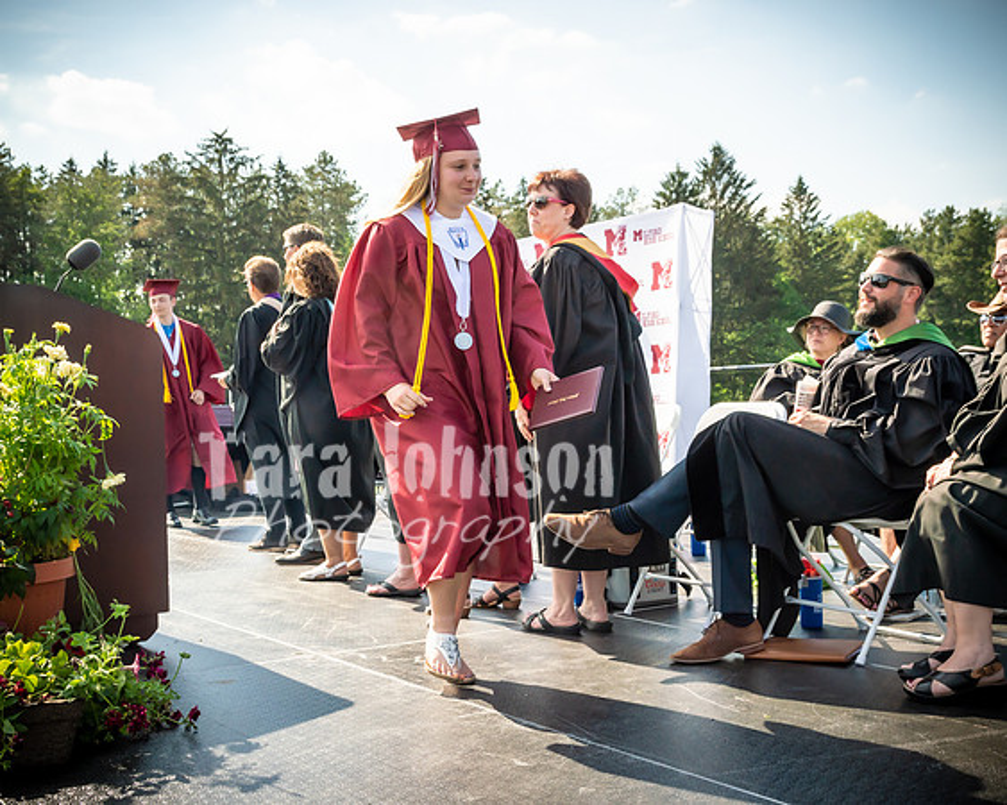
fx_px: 1311
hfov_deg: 42.0
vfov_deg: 34.1
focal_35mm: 44
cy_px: 402
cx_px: 504
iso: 200
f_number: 7.1
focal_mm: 26
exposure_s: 1/800
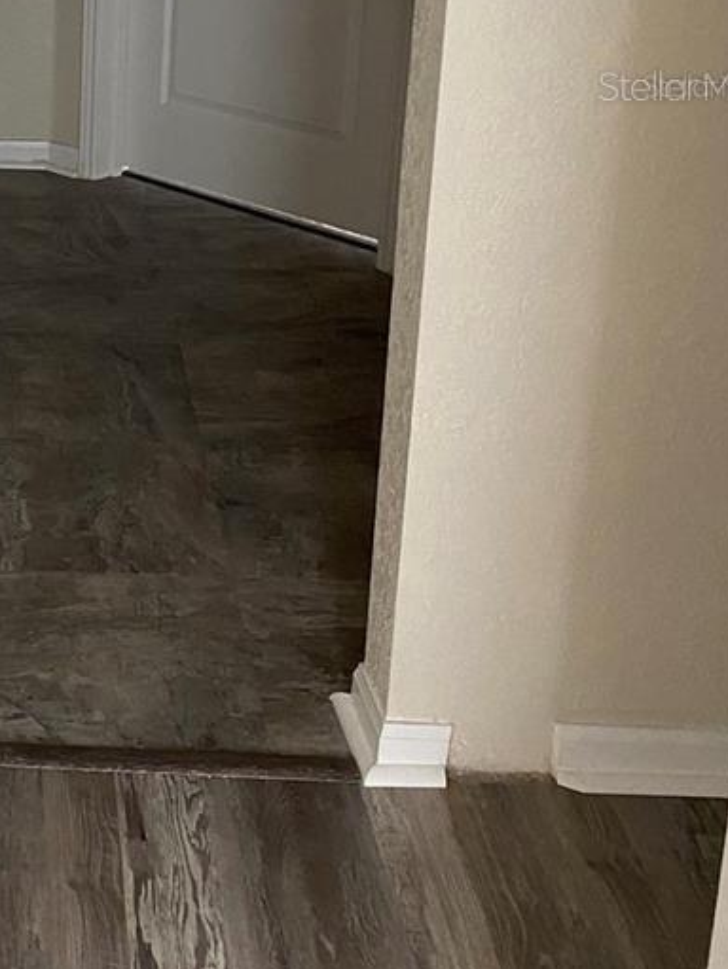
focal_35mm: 61
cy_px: 85
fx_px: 1708
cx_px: -76
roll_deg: +0.0
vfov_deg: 30.2
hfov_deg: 22.7
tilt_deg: -13.7
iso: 320
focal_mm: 4.25
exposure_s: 1/60
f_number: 1.8
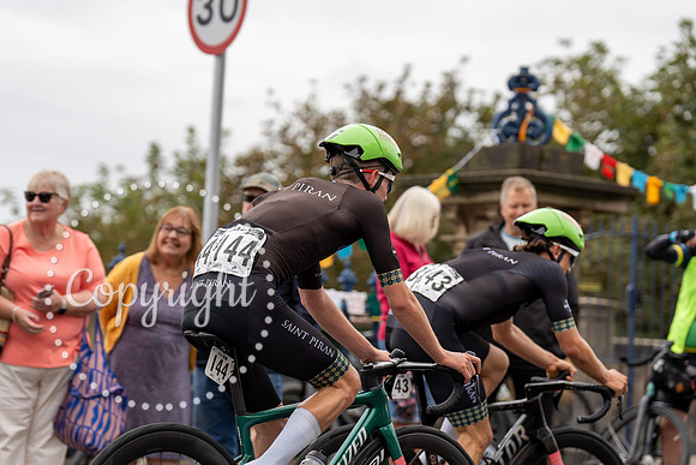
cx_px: 348
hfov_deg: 17.2
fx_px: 2301
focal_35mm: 119
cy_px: 232
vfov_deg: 11.5
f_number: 3.5
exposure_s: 1/1000
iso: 320
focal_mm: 119
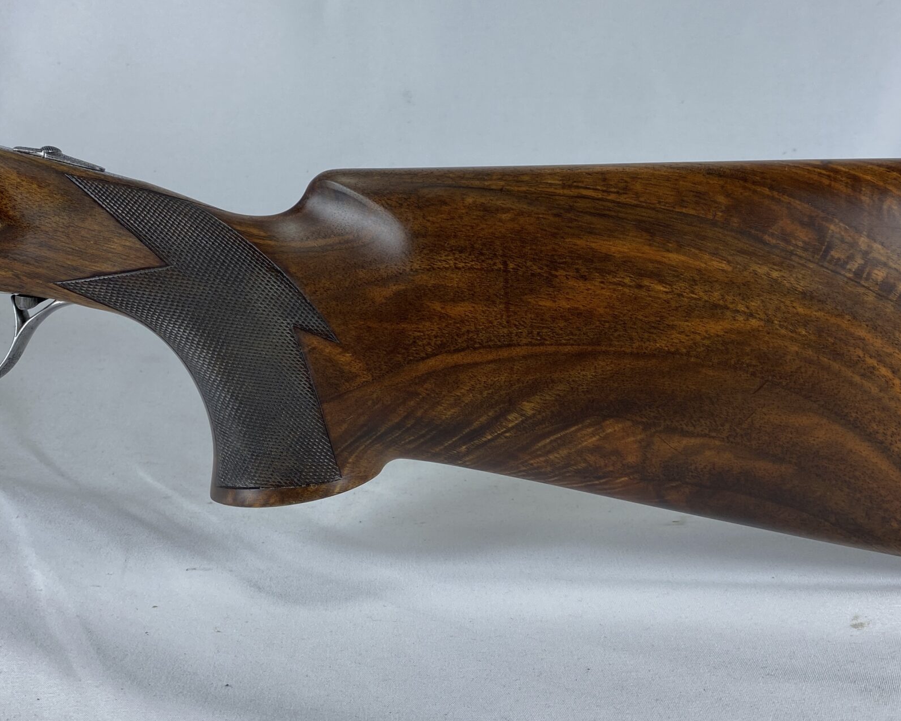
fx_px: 1093
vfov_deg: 36.3
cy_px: 281
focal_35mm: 41
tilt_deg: -10.0
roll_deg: +0.9
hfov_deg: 44.8
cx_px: 463
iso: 32
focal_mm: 4.25
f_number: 1.8
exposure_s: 1/125
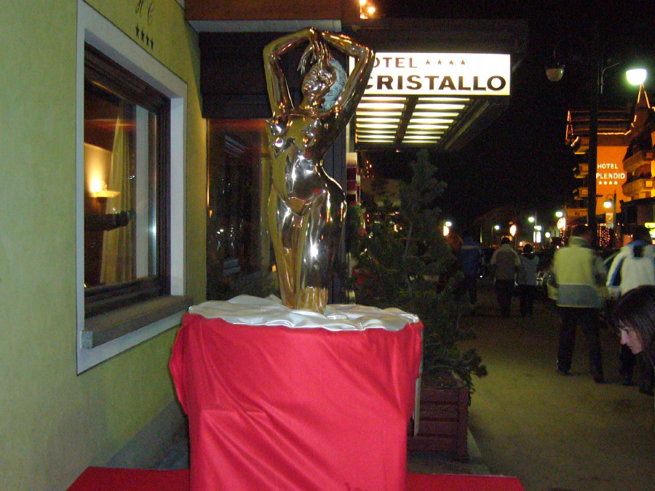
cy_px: 246
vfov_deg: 29.7
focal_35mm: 49
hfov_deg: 38.9
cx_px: 328
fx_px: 927
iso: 320
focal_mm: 6
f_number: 2.9
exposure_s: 1/8
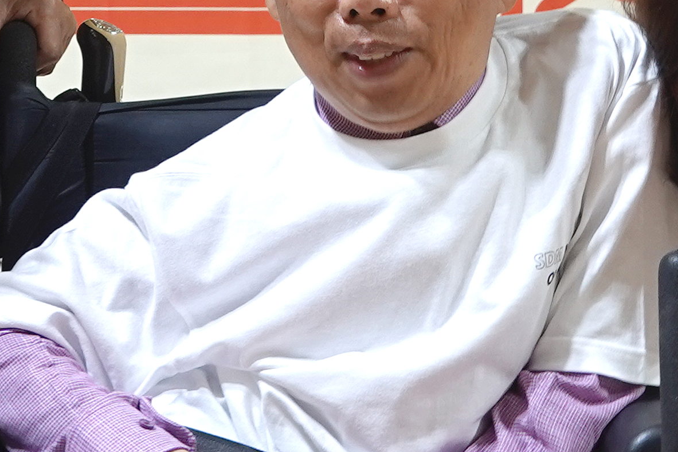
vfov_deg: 12.1
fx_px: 2091
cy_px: -102
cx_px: 340
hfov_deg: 18.4
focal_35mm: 111
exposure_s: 1/30
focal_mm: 9
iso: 100
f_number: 2.8
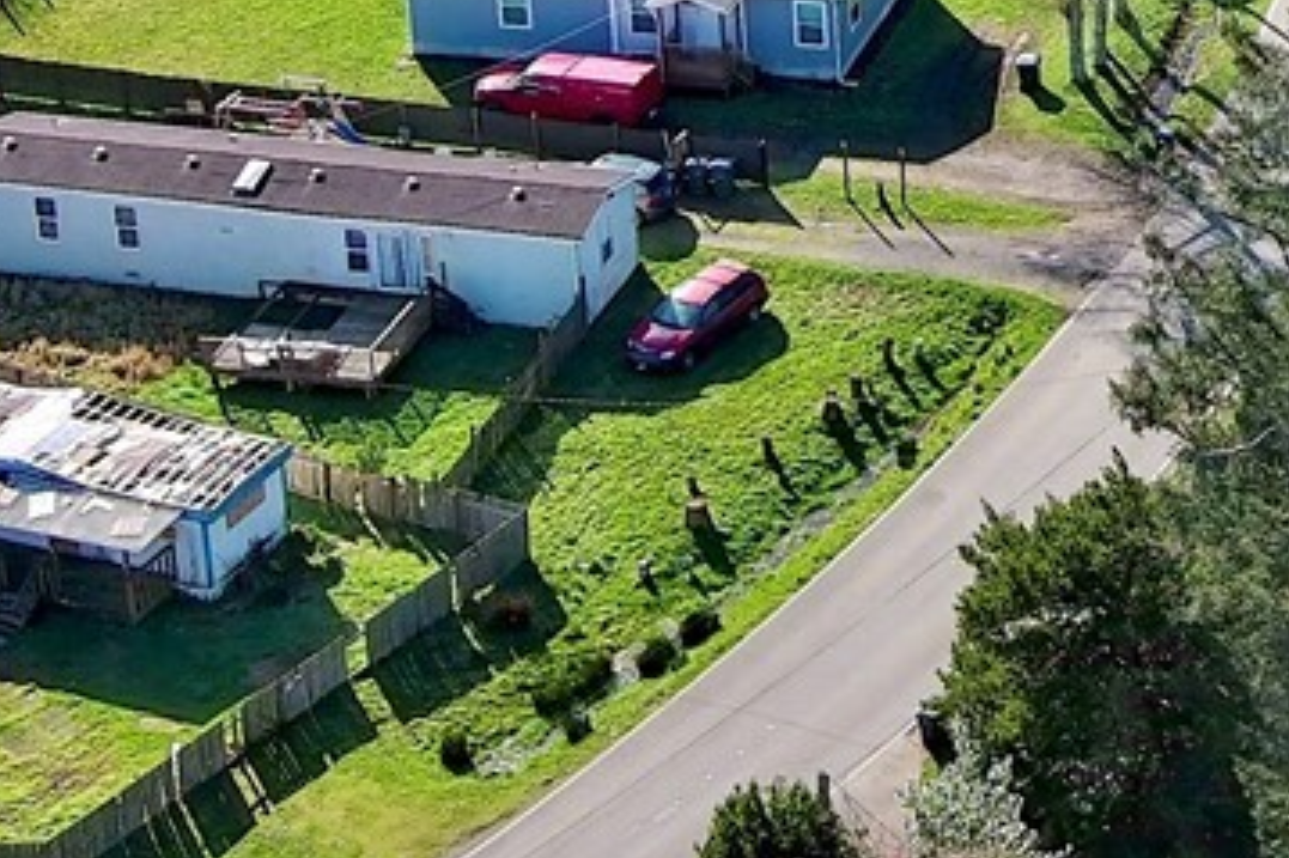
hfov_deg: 14.5
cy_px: -522
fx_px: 4903
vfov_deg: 9.6
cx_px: 1585
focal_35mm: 137
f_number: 2.8
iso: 100
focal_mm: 10.57
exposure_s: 1/793
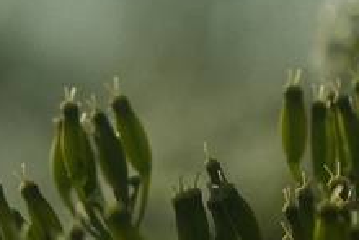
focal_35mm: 466
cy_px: 66
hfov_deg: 4.4
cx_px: 361
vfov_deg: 3.0
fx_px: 4650
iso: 640
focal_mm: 42.9
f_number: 4
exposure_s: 1/12000
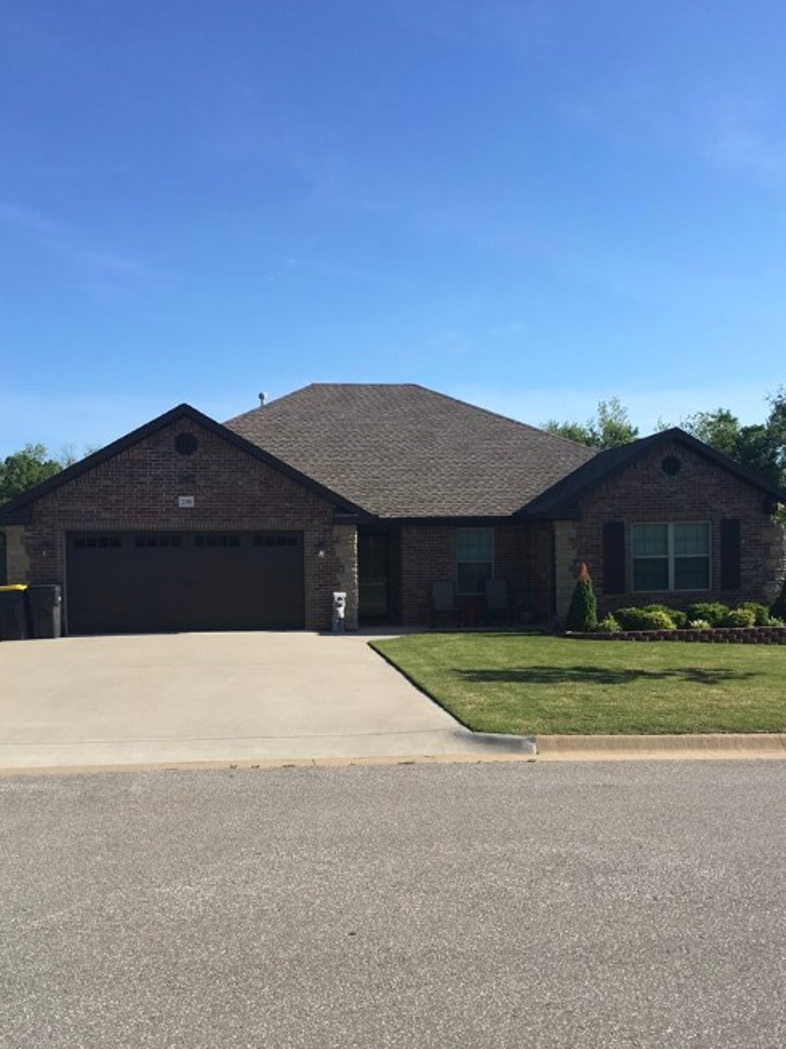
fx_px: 1030
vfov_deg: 53.8
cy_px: 585
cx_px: 399
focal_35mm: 34
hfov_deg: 41.8
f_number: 2.2
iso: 25
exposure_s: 1/1350
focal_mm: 4.15
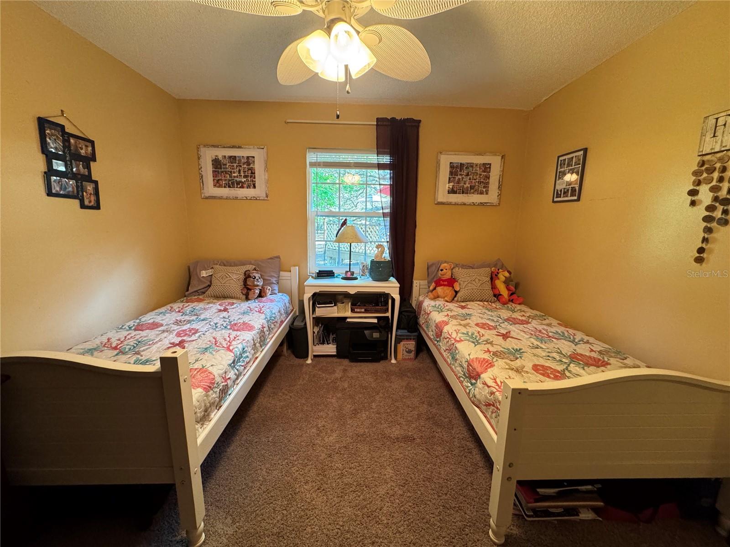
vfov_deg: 85.7
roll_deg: -1.4
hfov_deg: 102.1
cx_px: 365
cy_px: 274
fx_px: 295
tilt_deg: -10.8
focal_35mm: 14
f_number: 2.2
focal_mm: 2.22
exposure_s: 1/60
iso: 400
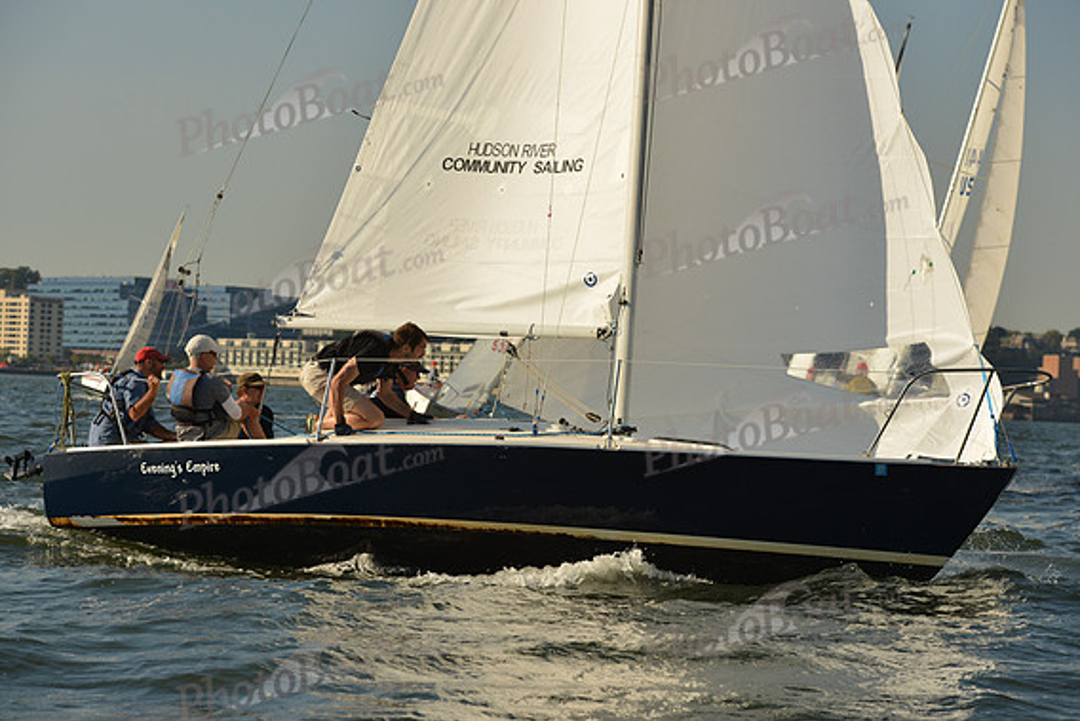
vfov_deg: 14.1
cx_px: 544
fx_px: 2911
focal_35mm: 97
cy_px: 355
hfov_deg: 21.0
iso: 400
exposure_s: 1/1250
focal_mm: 95
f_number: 6.3
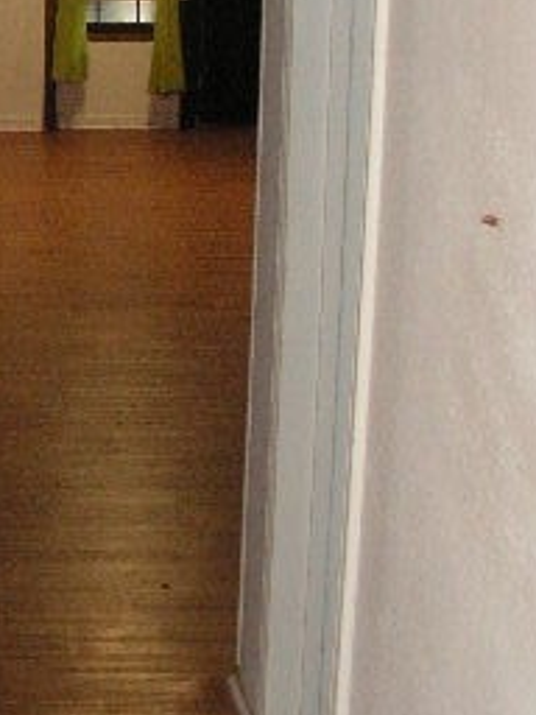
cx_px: 17
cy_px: 201
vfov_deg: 21.6
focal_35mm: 90
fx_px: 1858
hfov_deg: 16.1
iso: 160
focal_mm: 6
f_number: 3.2
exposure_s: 1/40
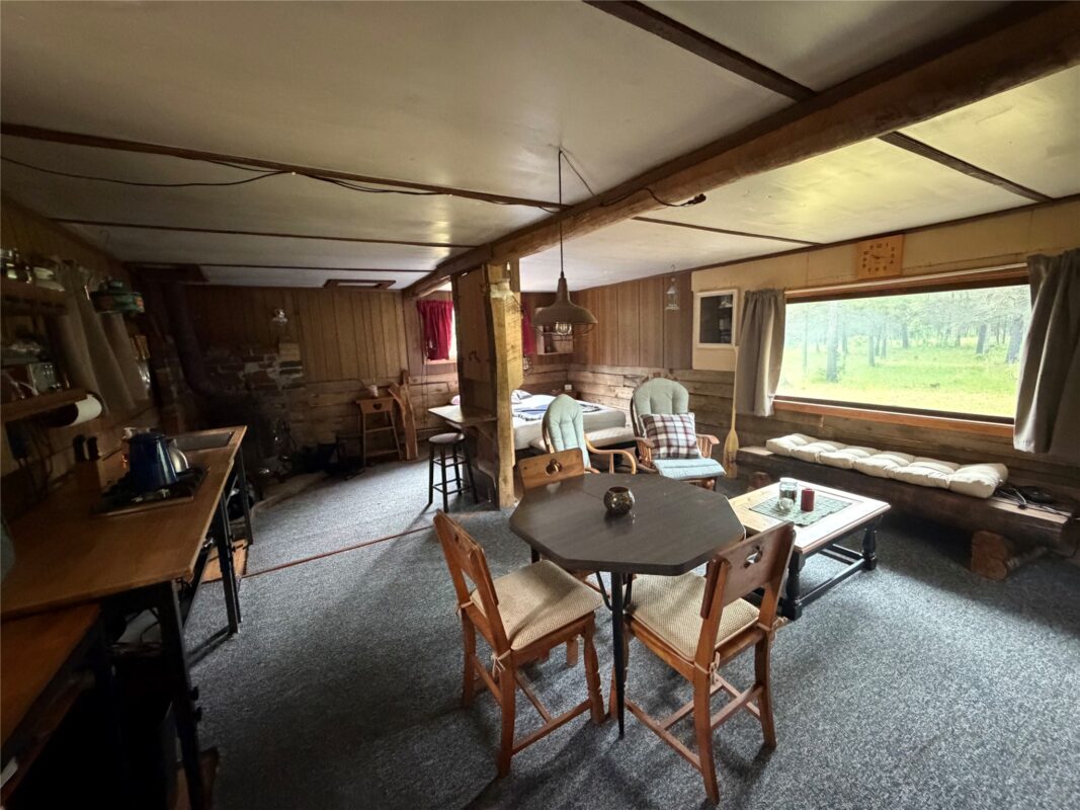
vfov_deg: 85.7
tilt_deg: -9.1
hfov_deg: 102.1
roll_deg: +1.7
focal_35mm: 14
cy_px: 405
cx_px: 540
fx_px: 437
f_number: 2.2
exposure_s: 1/51
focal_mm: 2.22
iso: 1250
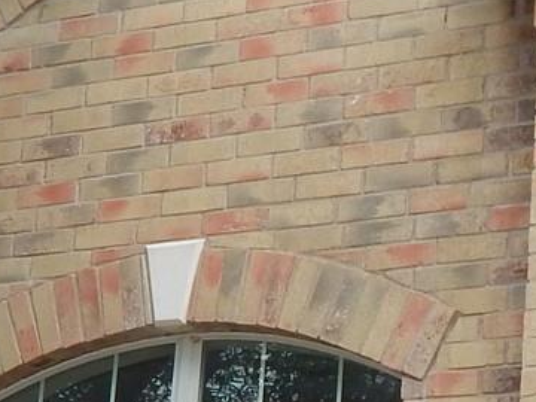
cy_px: 482
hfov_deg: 15.2
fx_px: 1936
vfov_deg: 11.6
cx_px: 651
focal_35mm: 125
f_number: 3
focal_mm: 4
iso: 125
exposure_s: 1/500
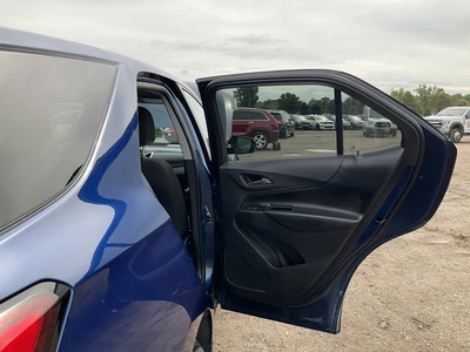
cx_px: 235
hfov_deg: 61.7
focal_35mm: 29
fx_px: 394
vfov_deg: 48.2
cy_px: 176
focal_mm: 3
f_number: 1.8
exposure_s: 1/719
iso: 25
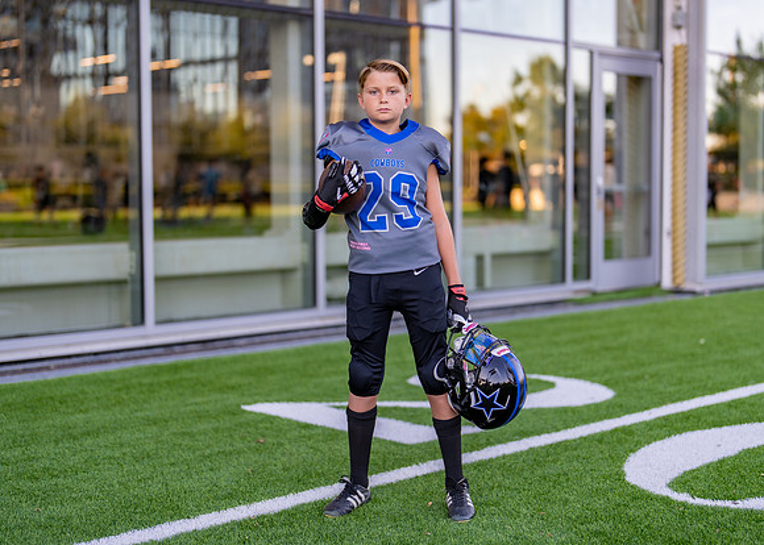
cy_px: 268
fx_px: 1268
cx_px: 402
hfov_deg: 33.5
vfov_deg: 24.3
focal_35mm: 58
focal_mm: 50
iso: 100
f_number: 1.2
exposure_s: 1/640
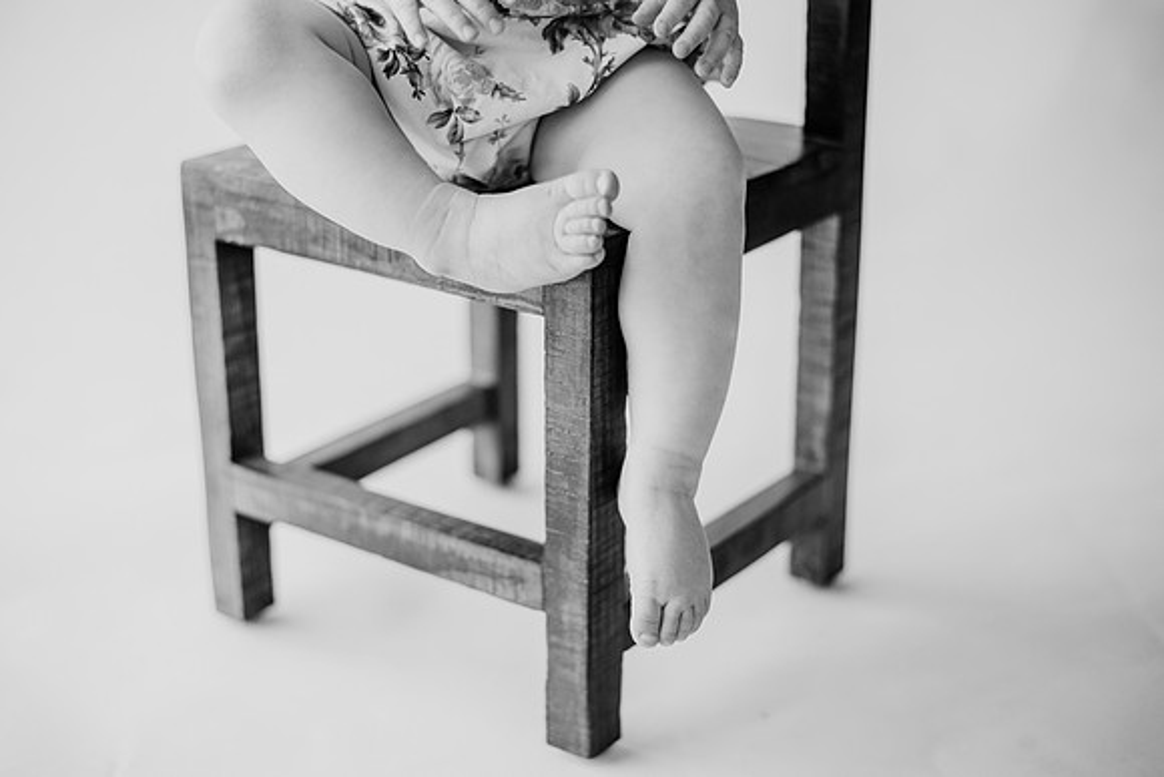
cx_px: 548
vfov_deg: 24.5
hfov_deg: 36.1
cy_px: 391
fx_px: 1786
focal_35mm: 55
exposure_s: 1/800
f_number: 2
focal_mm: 50
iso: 400
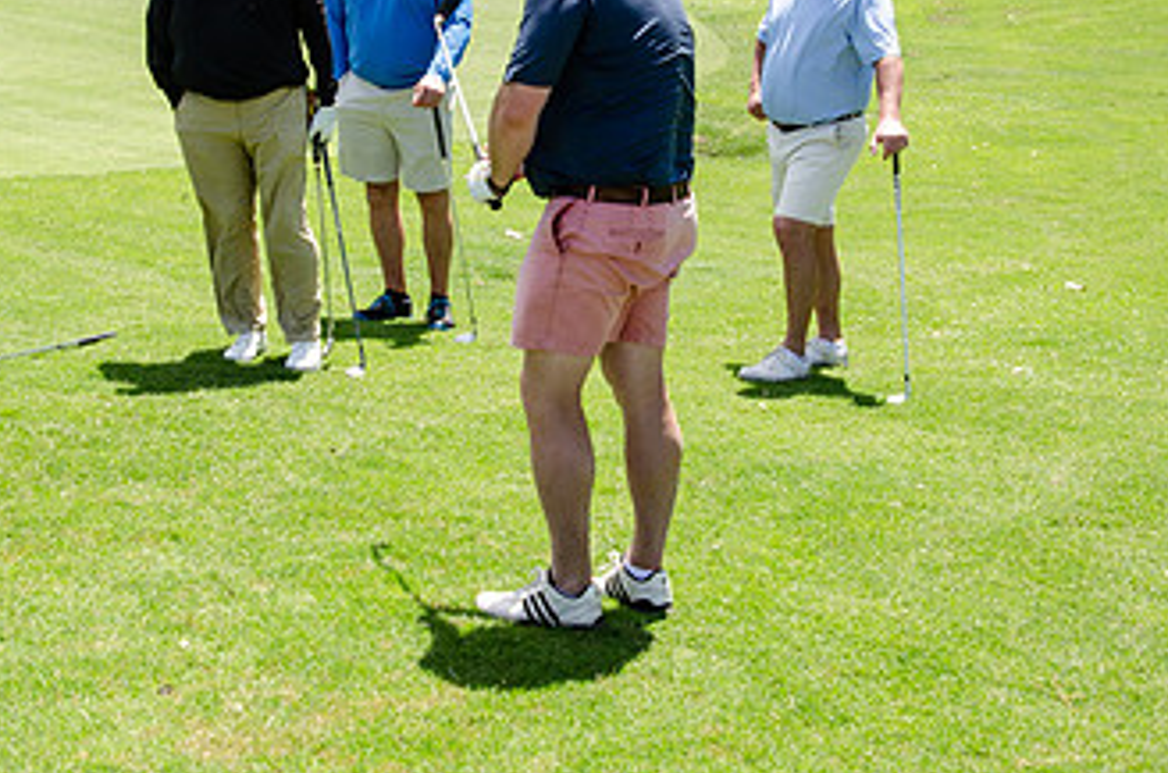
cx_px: 523
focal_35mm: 69
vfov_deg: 19.4
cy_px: 142
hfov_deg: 29.3
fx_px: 2233
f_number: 10
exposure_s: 1/400
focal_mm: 26
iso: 400
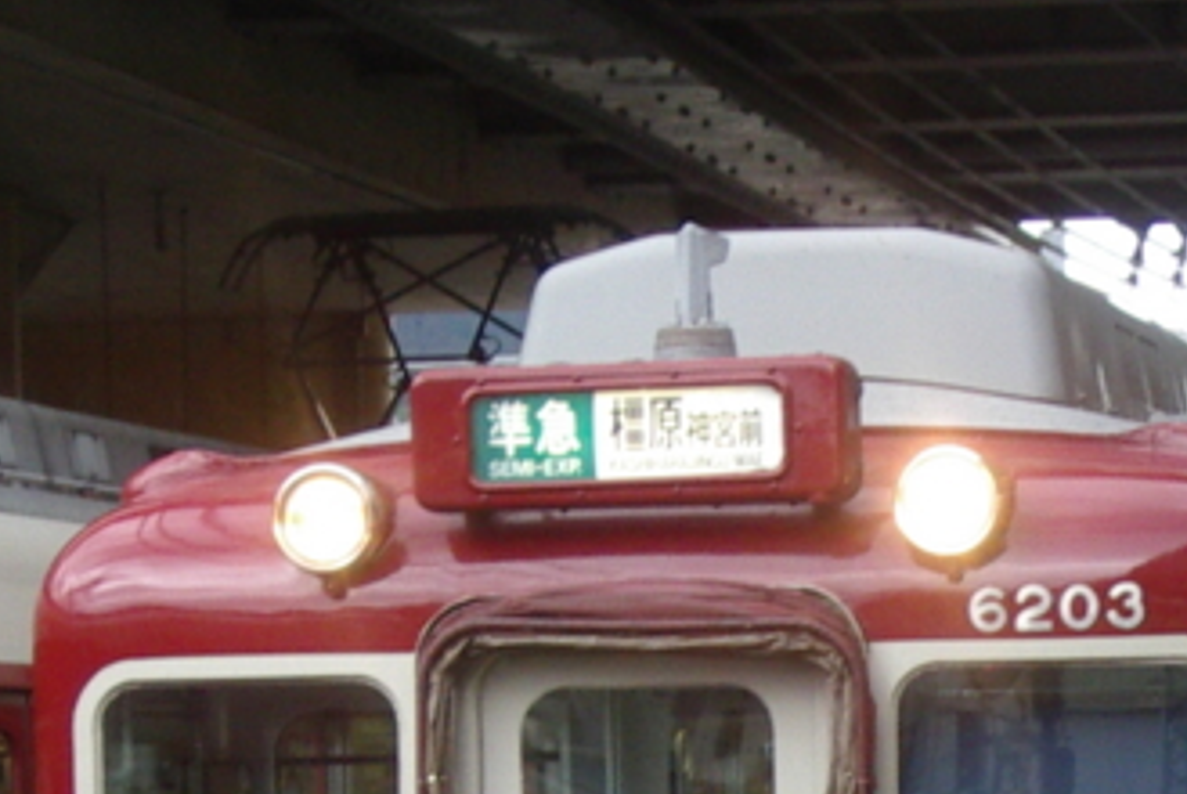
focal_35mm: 192
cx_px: 1191
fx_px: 6336
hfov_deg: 10.6
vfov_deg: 7.1
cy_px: 1076
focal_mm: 11.5
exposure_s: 1/80
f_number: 3.8
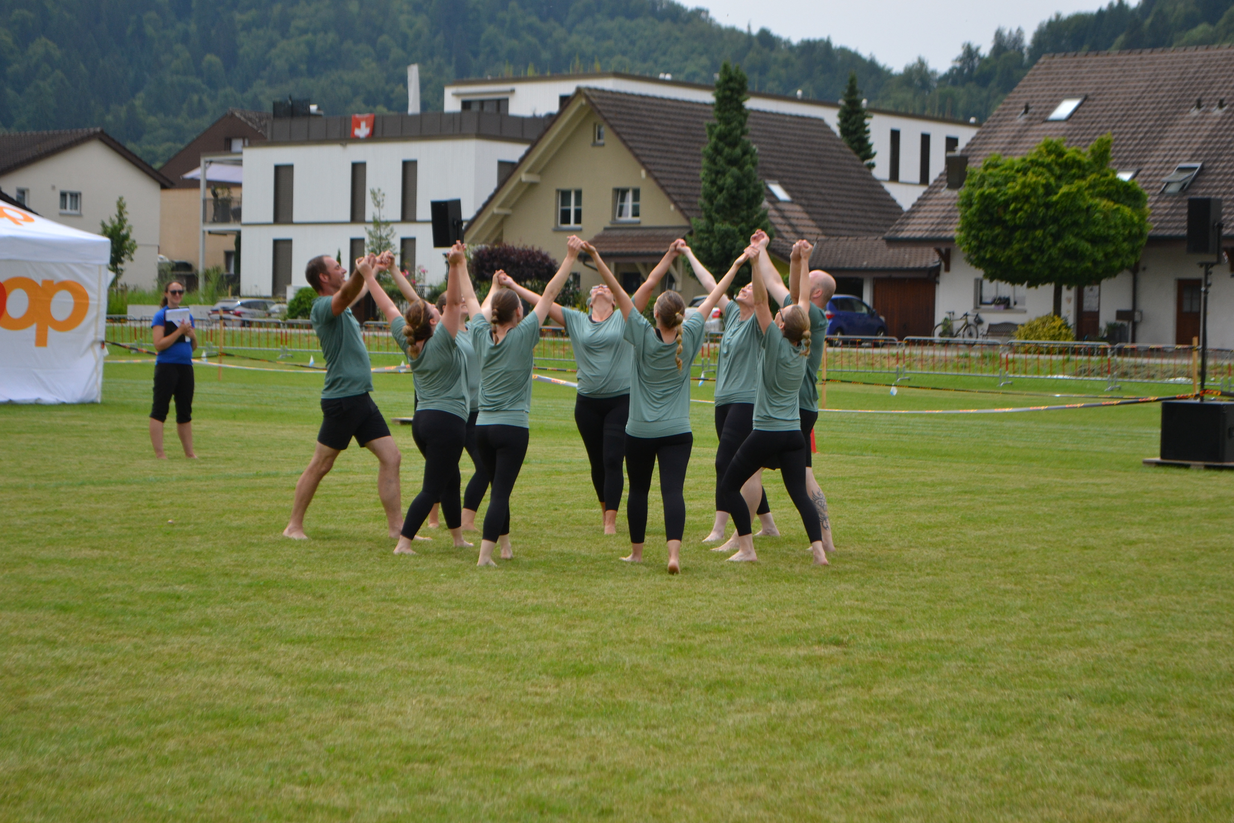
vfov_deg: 16.6
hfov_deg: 24.6
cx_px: 617
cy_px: 412
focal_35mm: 82
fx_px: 2827
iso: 400
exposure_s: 1/1250
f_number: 5.6
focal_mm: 55
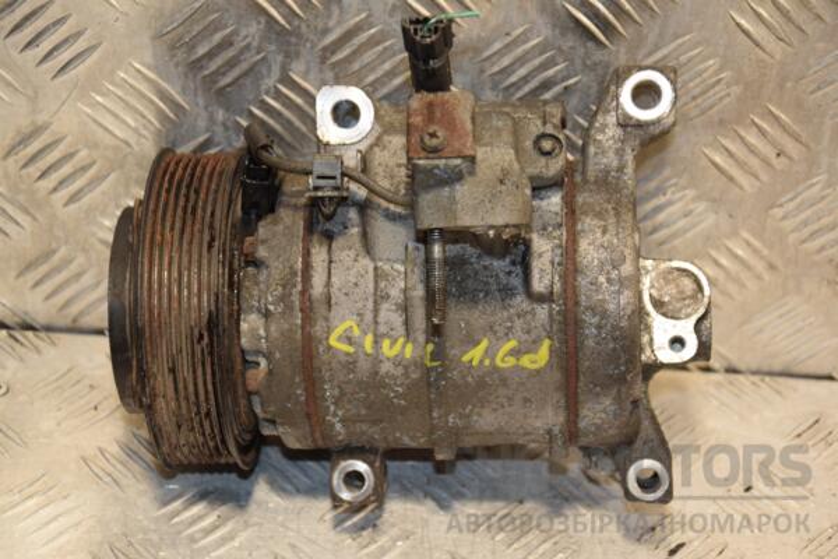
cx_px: 419
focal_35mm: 93
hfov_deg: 21.9
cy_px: 280
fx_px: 2165
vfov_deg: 14.7
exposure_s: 1/125
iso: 800
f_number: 5.3
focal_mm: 62
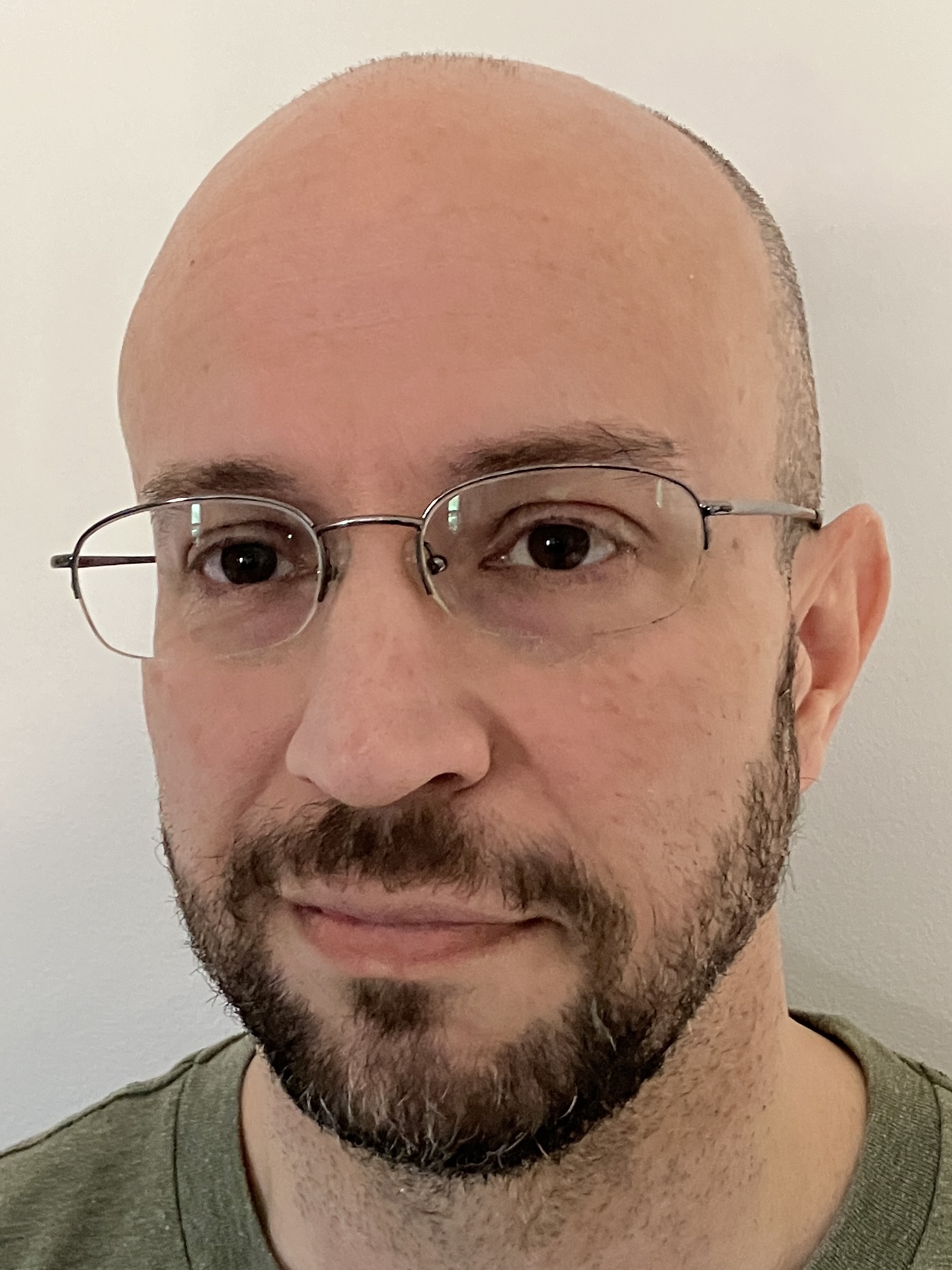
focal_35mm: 28
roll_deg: -1.6
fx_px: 1027
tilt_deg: -3.6
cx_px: 476
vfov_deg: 63.5
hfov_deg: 49.7
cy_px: 635
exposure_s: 1/30
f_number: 1.8
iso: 400
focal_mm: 3.99
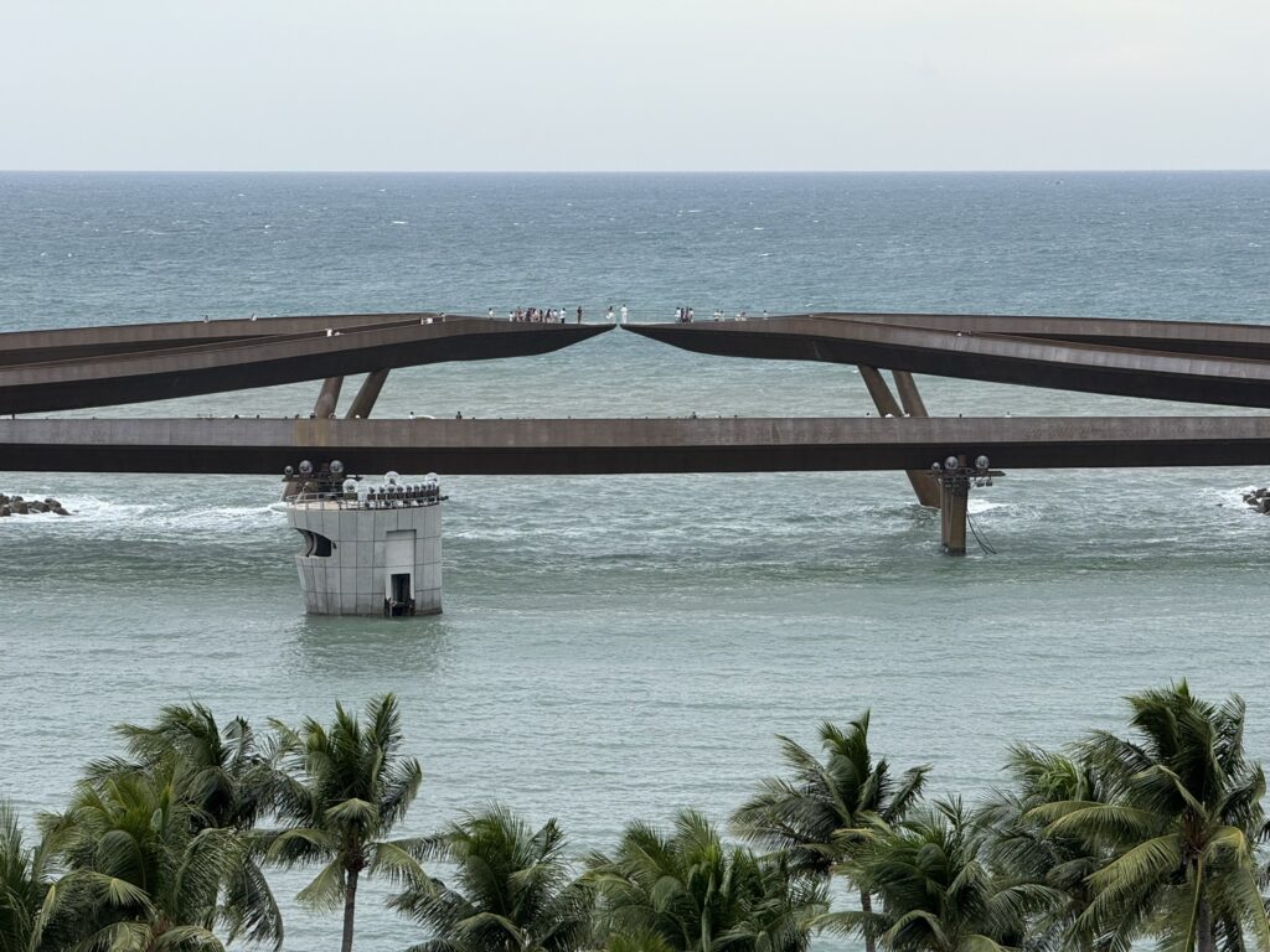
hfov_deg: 16.4
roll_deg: +0.1
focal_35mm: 120
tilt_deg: -4.4
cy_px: 476
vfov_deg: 12.3
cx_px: 635
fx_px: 4403
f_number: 2.8
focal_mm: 15.66
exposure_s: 1/227
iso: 50
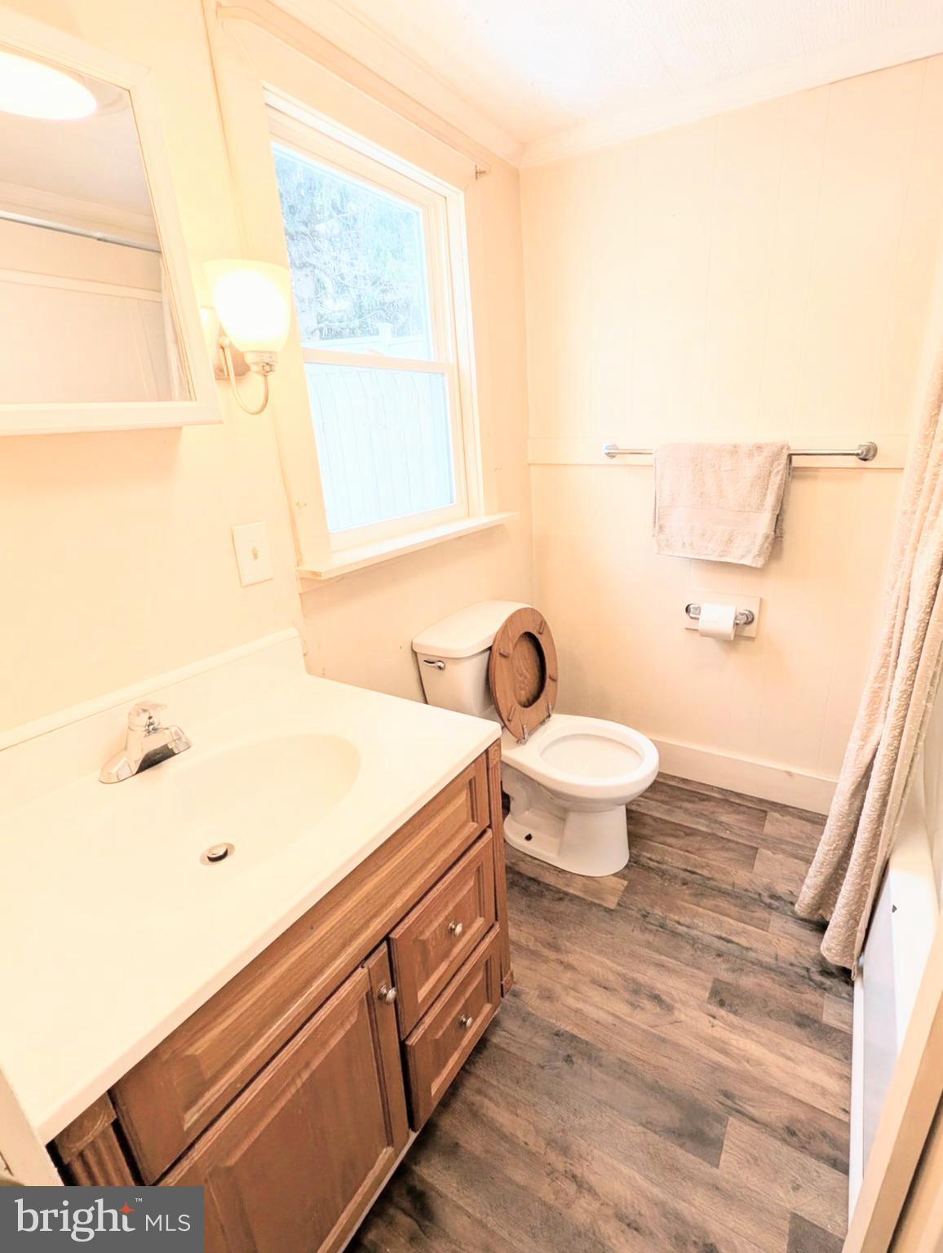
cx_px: 472
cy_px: 626
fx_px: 471
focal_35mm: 13
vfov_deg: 106.1
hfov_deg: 90.0
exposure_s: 1/120
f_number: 2.2
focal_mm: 1.95
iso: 33
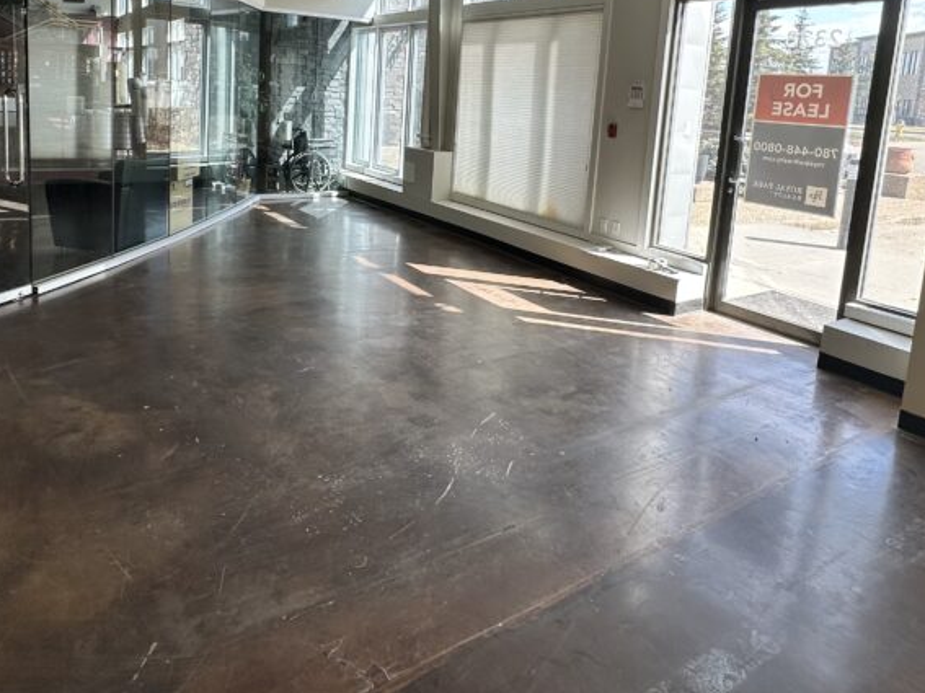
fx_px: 668
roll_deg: -2.8
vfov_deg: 52.5
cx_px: 398
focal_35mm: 25
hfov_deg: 69.1
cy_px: 177
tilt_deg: -6.5
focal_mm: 2.22
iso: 40
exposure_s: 1/201
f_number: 2.2
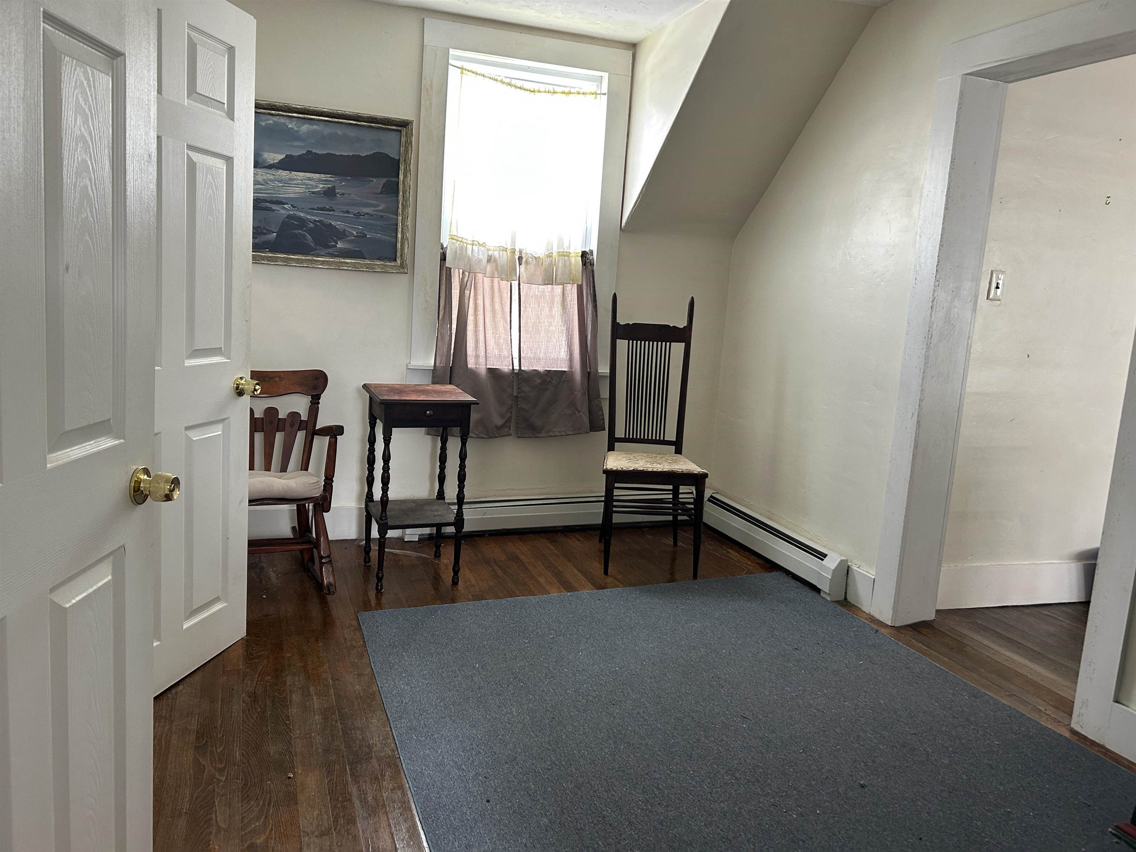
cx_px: 568
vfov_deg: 53.1
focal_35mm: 26
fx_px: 853
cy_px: 426
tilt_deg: -8.2
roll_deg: -3.5
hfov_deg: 67.3
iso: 125
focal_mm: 5.7
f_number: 1.5
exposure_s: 1/71
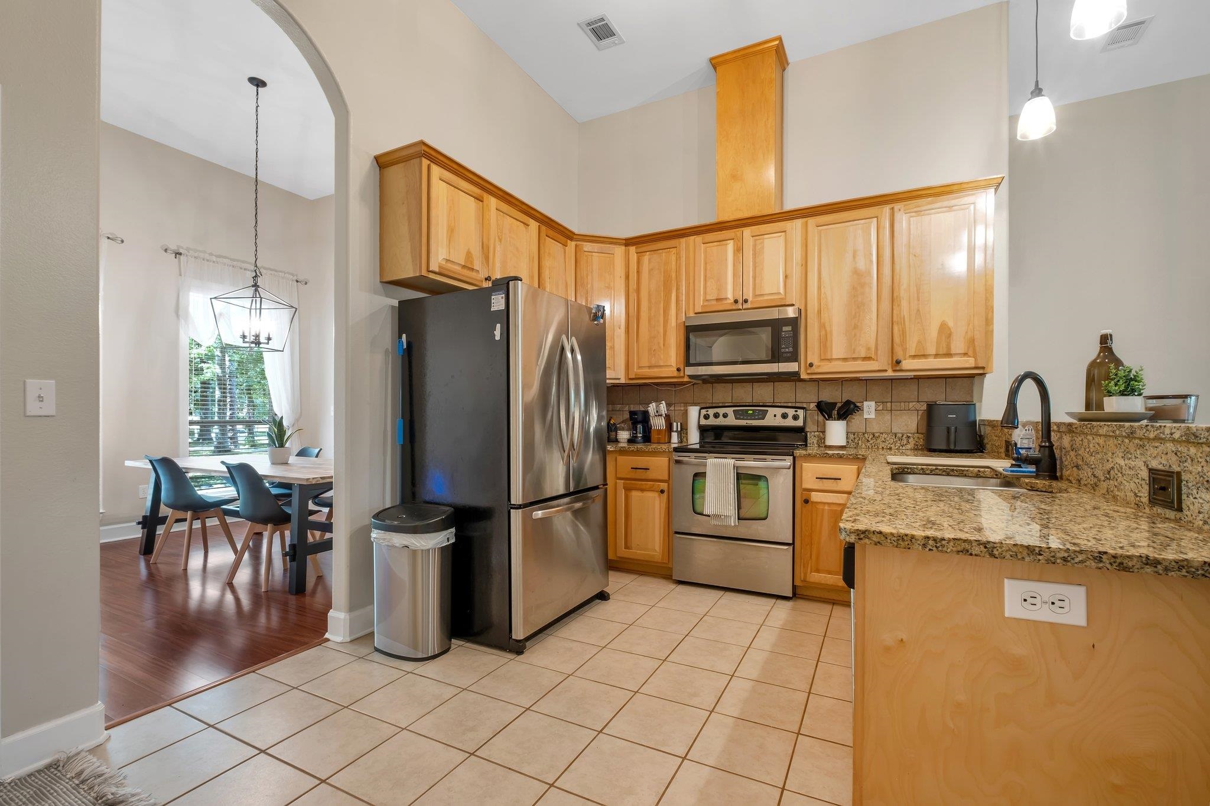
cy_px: 403
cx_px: 605
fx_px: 504
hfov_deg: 100.4
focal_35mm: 15
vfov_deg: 77.3
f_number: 8
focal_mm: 10
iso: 250
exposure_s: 1
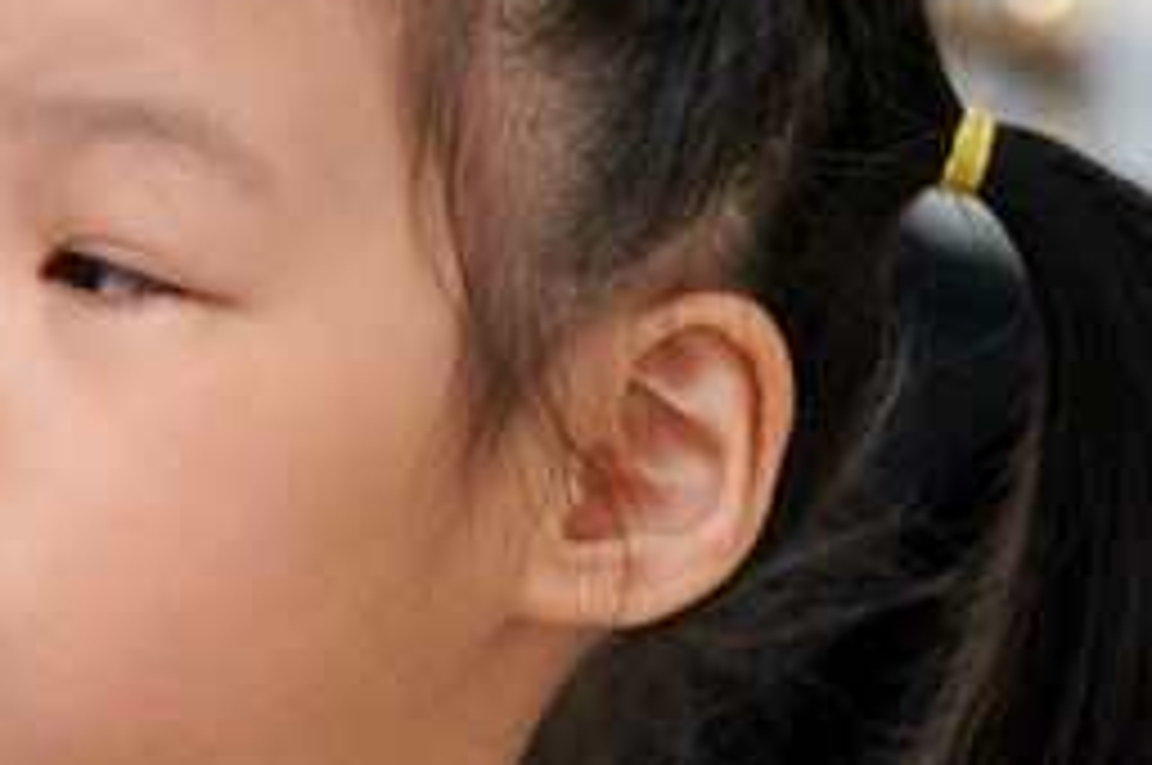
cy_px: 846
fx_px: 15756
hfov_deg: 4.2
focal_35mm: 493
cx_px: 117
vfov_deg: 2.8
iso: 2000
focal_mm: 140
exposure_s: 1/160
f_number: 4
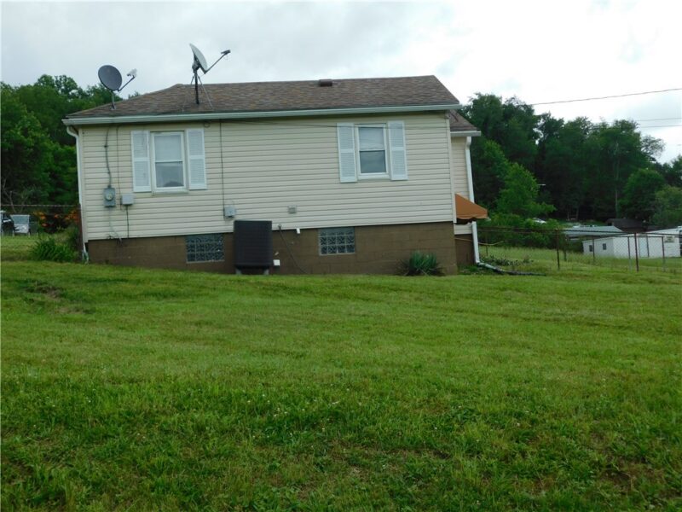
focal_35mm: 45
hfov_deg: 42.1
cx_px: 341
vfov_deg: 32.2
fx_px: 887
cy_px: 256
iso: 125
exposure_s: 1/250
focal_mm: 8
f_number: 3.7
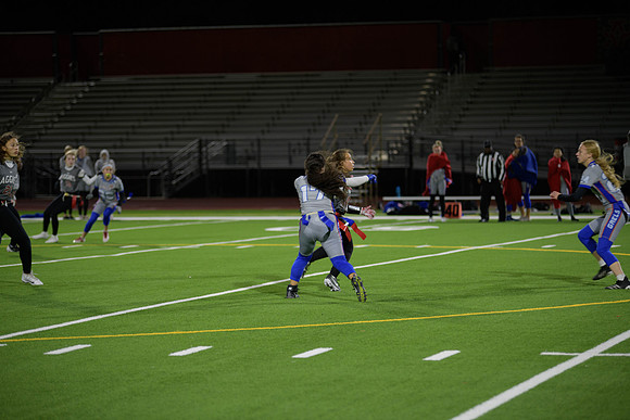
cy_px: 210
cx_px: 315
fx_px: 2275
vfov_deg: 10.6
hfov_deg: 15.8
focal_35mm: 130
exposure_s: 1/200
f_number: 2.8
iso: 720
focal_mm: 130
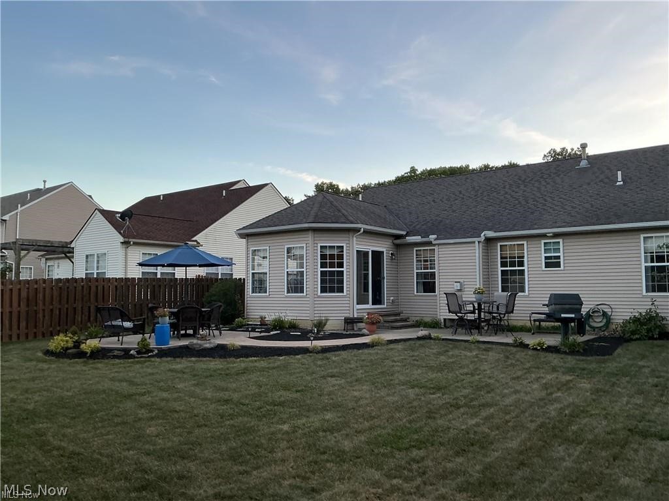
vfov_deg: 48.2
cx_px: 334
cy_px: 250
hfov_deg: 61.7
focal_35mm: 29
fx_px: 560
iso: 25
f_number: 1.8
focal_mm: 3
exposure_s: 1/120
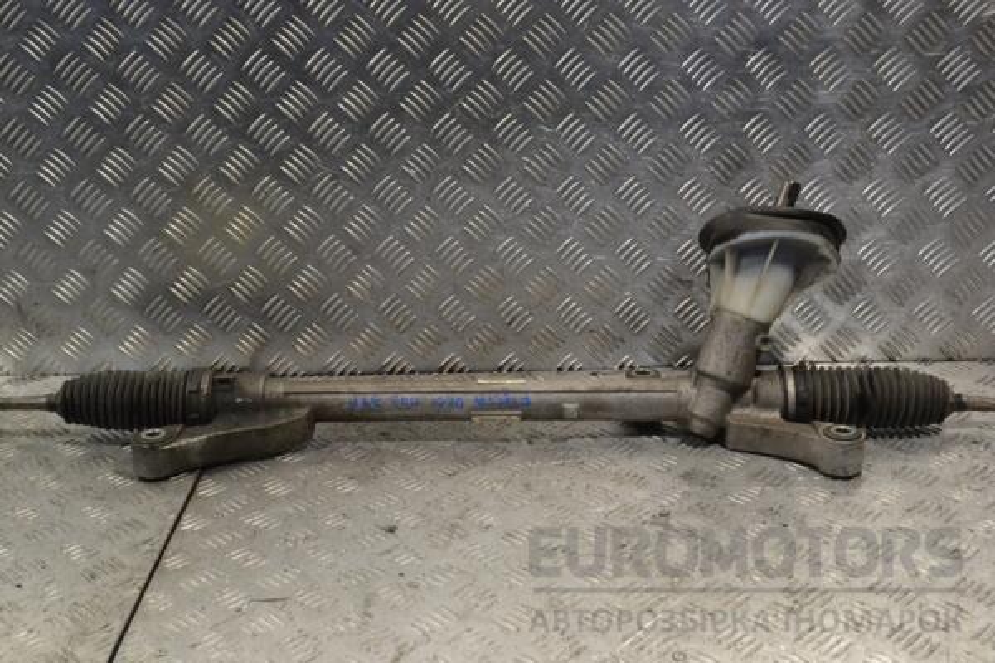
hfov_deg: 41.1
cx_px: 498
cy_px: 332
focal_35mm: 48
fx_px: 1327
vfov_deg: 28.1
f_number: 9
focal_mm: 32
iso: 3200
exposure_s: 1/320
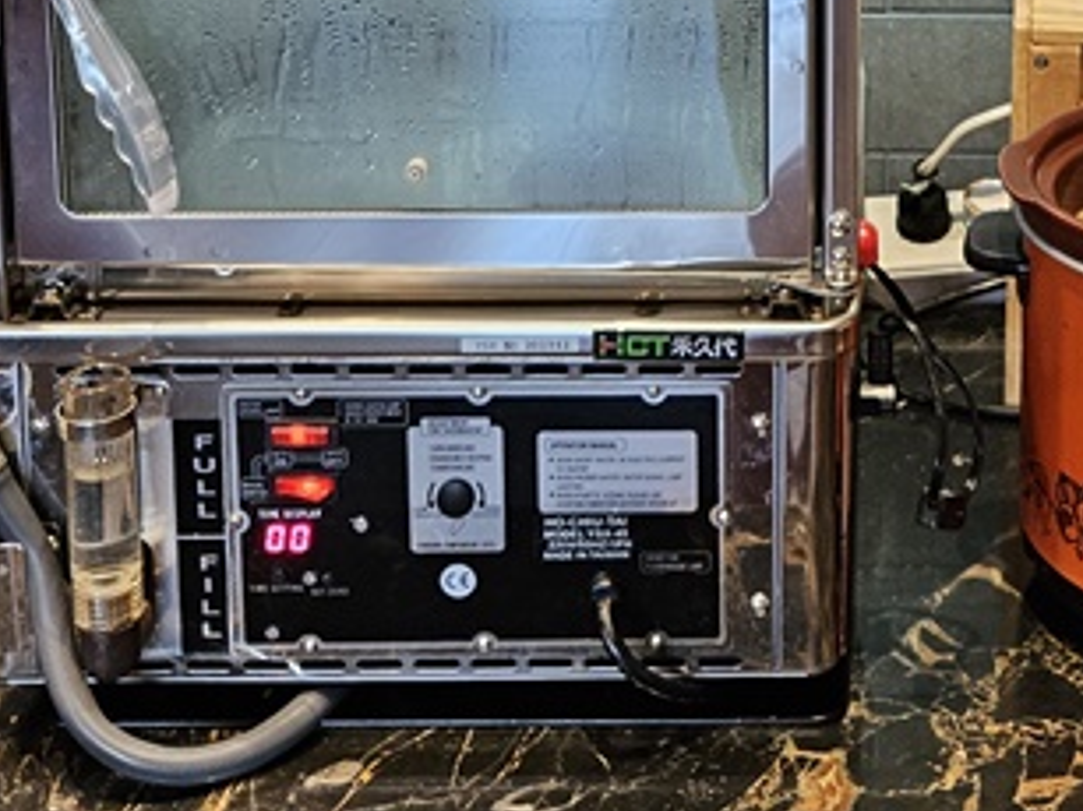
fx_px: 2346
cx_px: 977
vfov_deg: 18.2
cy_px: -257
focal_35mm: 75
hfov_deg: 25.2
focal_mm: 5.4
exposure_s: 1/120
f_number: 1.8
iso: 250
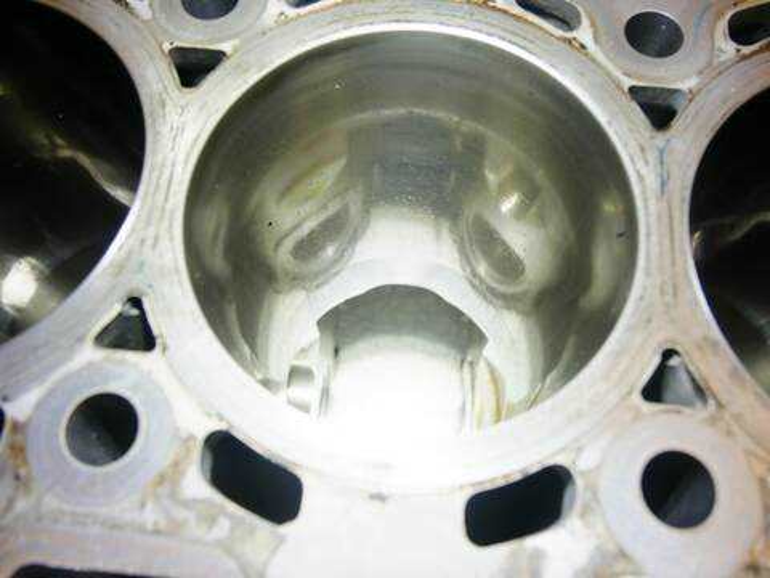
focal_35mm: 30
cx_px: 385
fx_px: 667
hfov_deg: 60.0
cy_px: 289
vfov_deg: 46.8
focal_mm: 15
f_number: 5.6
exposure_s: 1/200
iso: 200
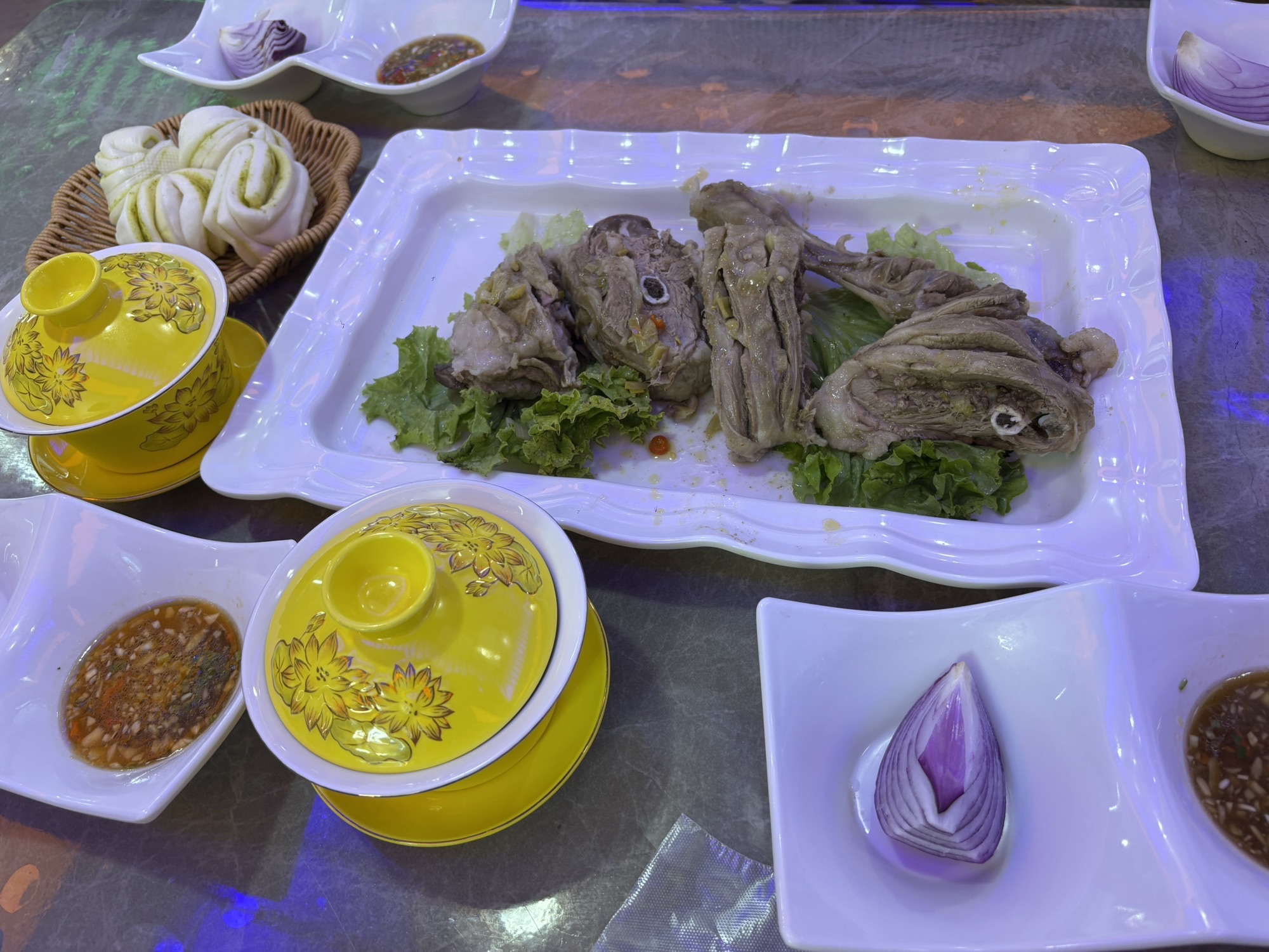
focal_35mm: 26
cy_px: 476
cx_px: 634
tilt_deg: -52.6
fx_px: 953
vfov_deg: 53.1
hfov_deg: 67.3
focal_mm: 5.96
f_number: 1.6
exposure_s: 1/50
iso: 80
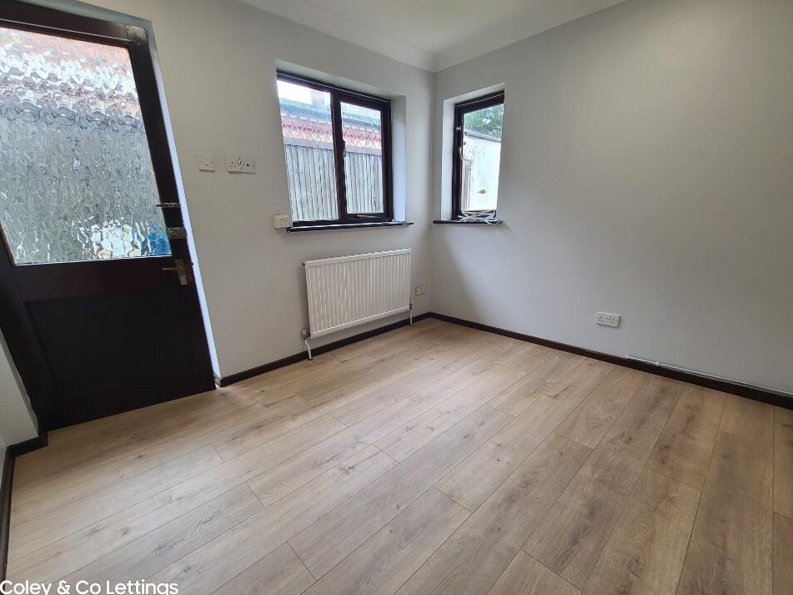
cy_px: 319
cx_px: 386
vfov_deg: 85.5
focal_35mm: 14
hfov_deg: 102.0
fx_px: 321
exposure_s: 1/50
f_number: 2.2
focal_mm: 2.2
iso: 64
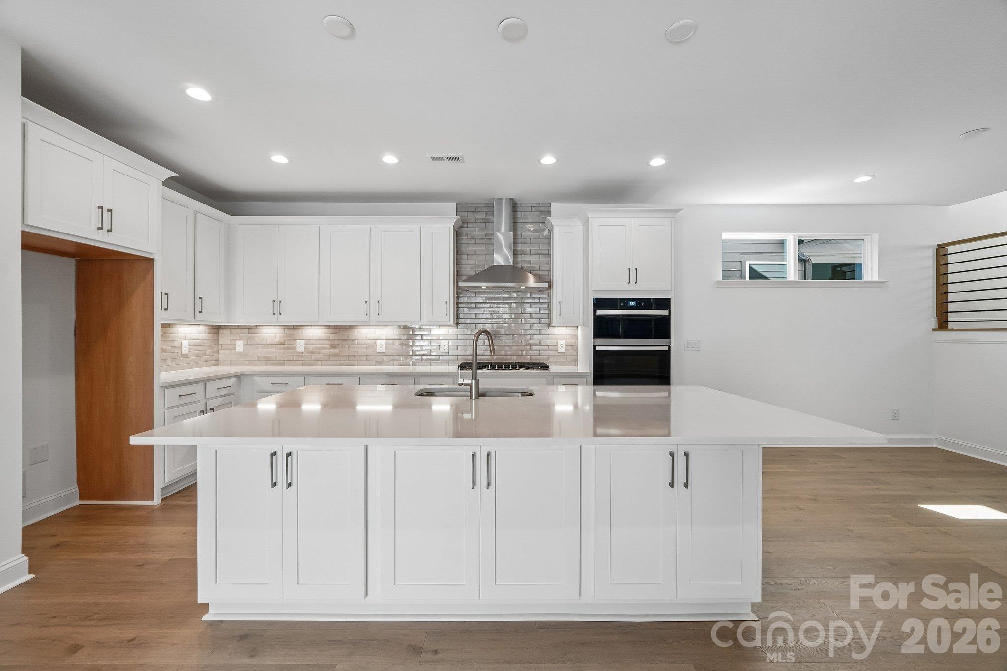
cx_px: 504
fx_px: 420
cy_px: 336
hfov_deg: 100.4
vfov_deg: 77.3
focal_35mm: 15
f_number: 8
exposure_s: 1/30
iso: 400
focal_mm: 10
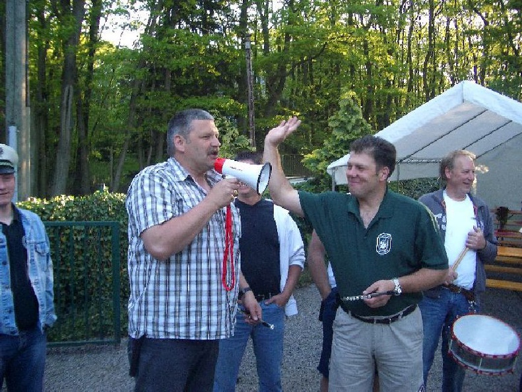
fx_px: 528
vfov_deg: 40.7
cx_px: 261
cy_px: 196
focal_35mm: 35
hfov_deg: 52.6
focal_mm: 5.8
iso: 100
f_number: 2.6
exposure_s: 1/100
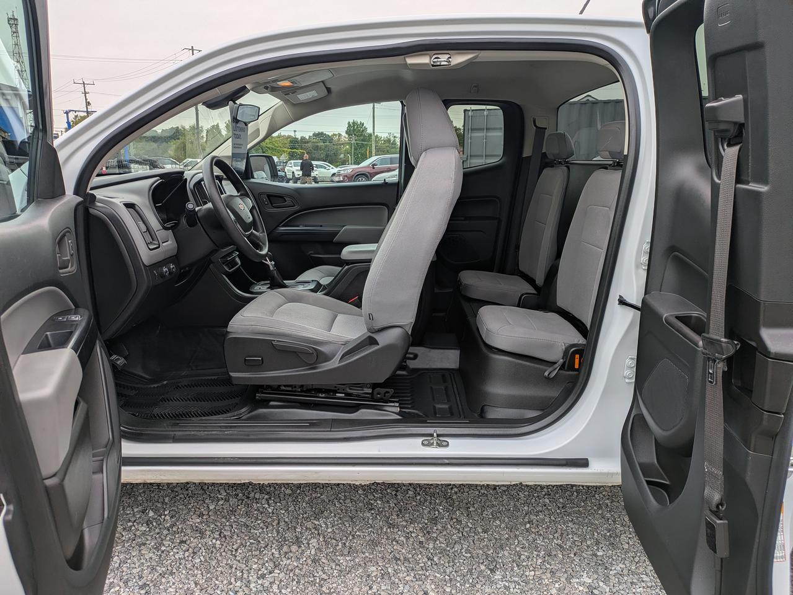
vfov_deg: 54.9
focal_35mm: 25
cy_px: 298
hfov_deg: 69.4
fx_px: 573
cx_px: 396
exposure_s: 1/684
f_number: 1.89
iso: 45
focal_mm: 5.43
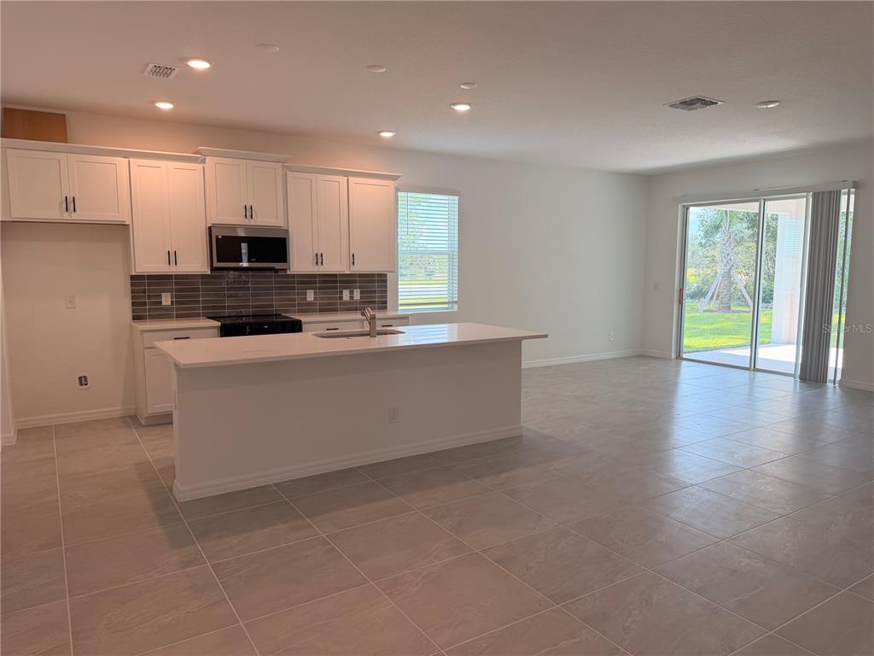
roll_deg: +0.6
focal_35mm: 24
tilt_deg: -5.8
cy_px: 328
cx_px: 437
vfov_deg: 56.8
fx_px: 606
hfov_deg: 71.6
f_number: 1.78
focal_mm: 6.76
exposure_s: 1/195
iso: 100
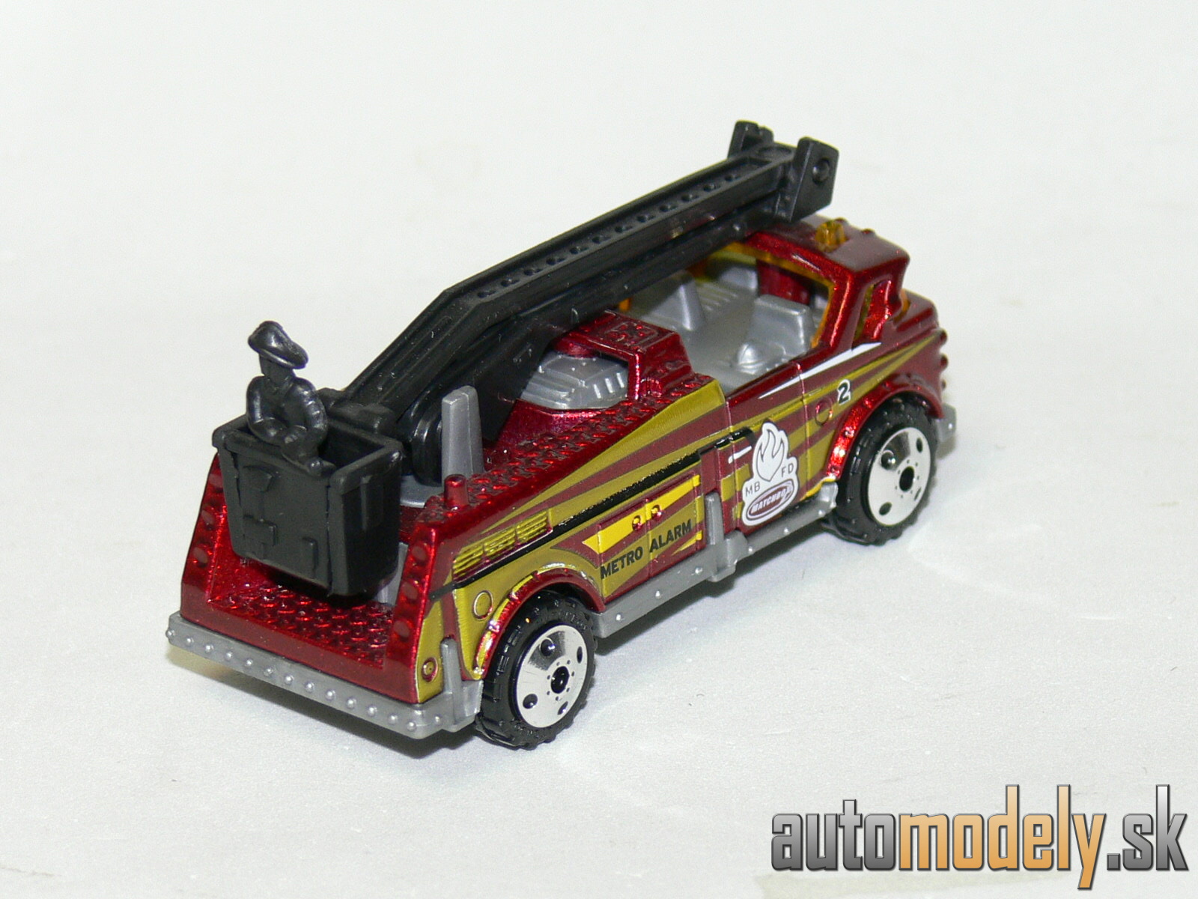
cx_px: 599
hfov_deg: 12.0
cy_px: 450
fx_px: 5676
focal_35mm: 164
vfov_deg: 9.1
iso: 100
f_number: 3.2
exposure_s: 1/30
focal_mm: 21.7
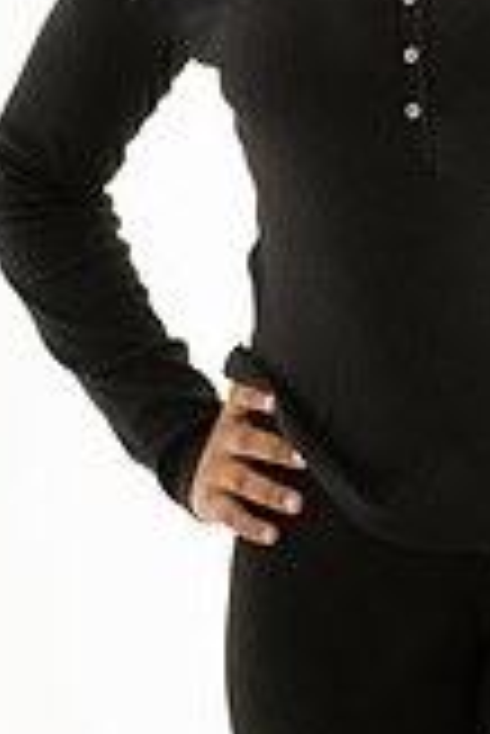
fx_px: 7028
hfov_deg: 4.0
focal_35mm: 345
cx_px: 539
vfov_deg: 6.0
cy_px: 149
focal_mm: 125
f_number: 10
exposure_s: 1/160
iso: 200
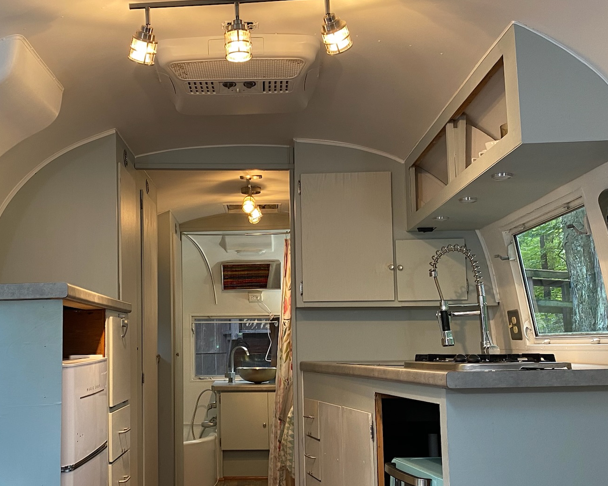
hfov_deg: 45.4
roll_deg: +1.1
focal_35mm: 40
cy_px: 276
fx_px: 720
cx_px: 230
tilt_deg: +6.1
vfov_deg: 37.3
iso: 80
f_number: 1.8
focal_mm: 4.25
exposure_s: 1/60
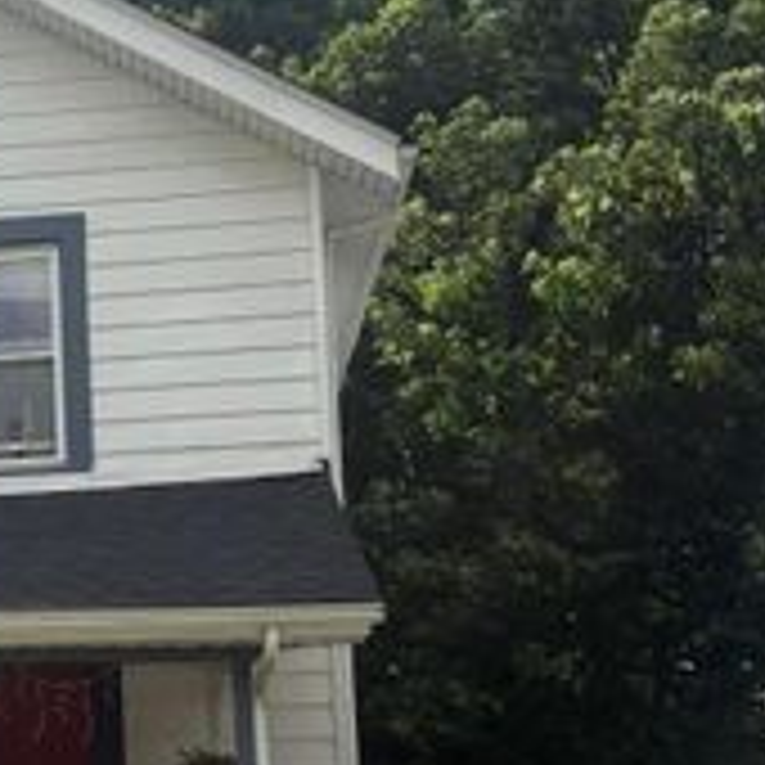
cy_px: 632
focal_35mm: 90
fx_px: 2250
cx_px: -166
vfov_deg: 19.1
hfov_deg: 18.3
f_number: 1.6
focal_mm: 5.96
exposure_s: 1/6329
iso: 64
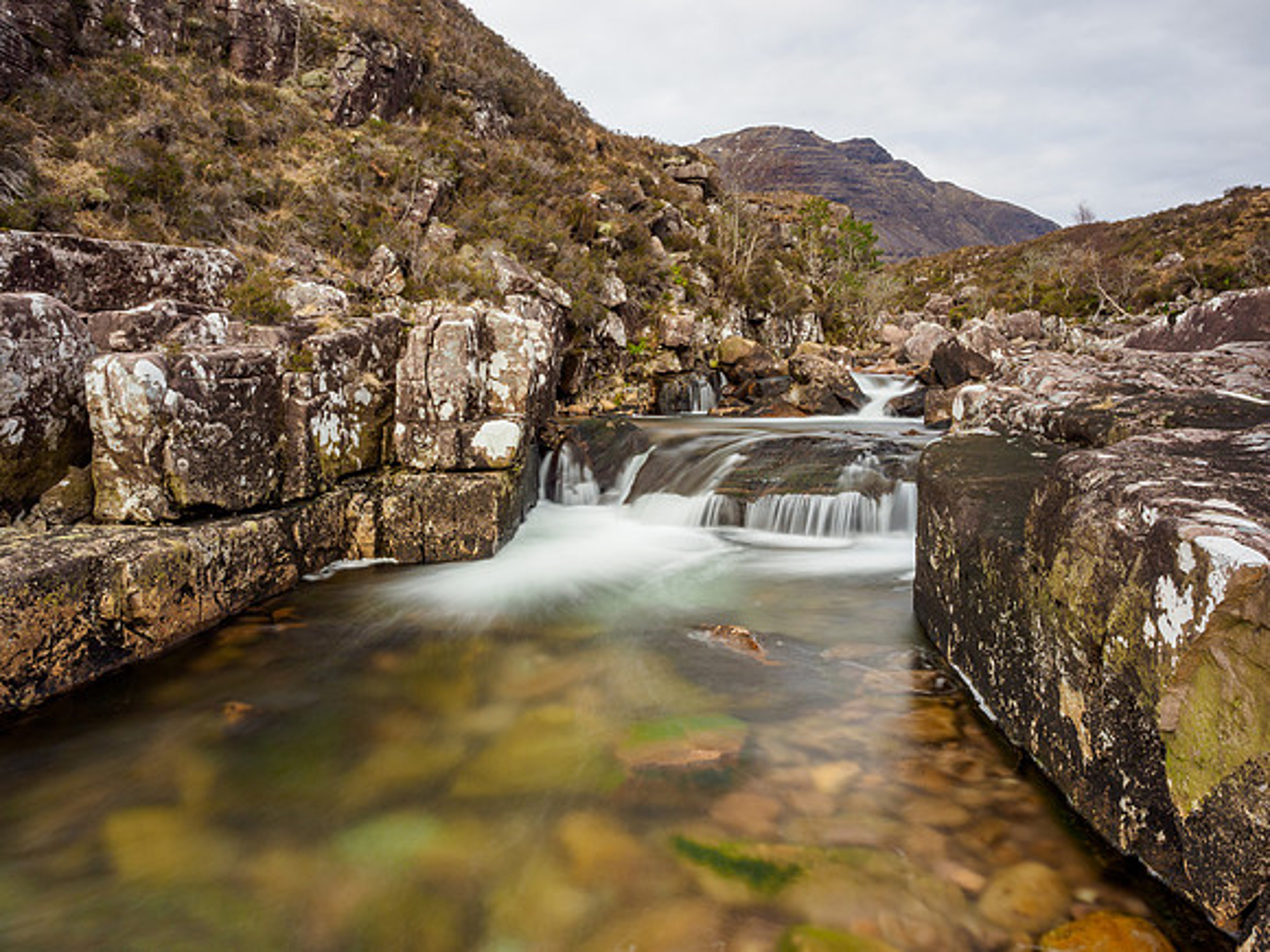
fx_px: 881
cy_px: 476
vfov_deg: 56.8
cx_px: 635
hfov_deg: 71.6
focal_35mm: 24
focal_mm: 12
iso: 200
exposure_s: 5
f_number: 7.1
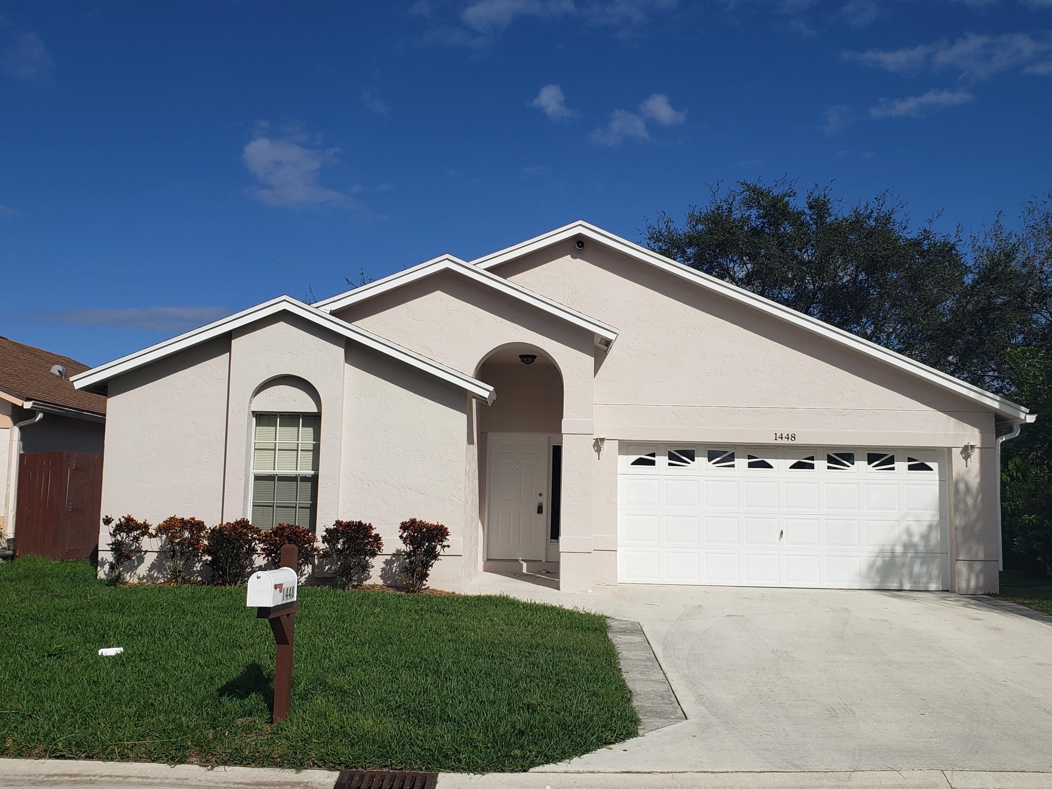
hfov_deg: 67.3
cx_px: 526
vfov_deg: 53.1
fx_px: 790
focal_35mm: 26
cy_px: 394
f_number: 2.4
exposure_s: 1/4679
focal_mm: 4.3
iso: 50
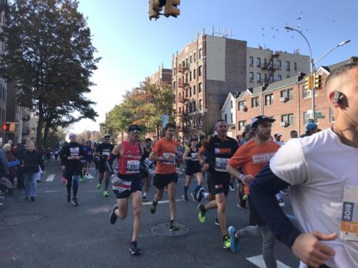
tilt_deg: +5.8
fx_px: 290
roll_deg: -0.2
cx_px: 179
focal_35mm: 28
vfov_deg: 49.7
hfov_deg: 63.4
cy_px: 134
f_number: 1.8
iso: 20
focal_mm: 3.99
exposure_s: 1/887
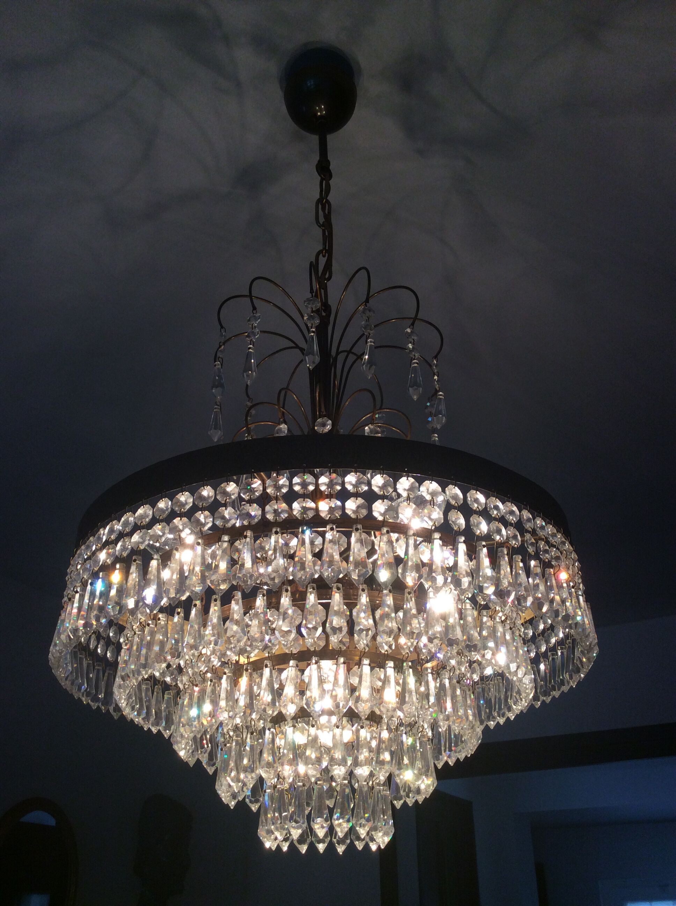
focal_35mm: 32
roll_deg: +1.0
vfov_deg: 56.9
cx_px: 338
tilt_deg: +30.6
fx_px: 835
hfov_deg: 44.1
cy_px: 453
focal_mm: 3.3
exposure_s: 1/100
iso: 50
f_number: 2.4
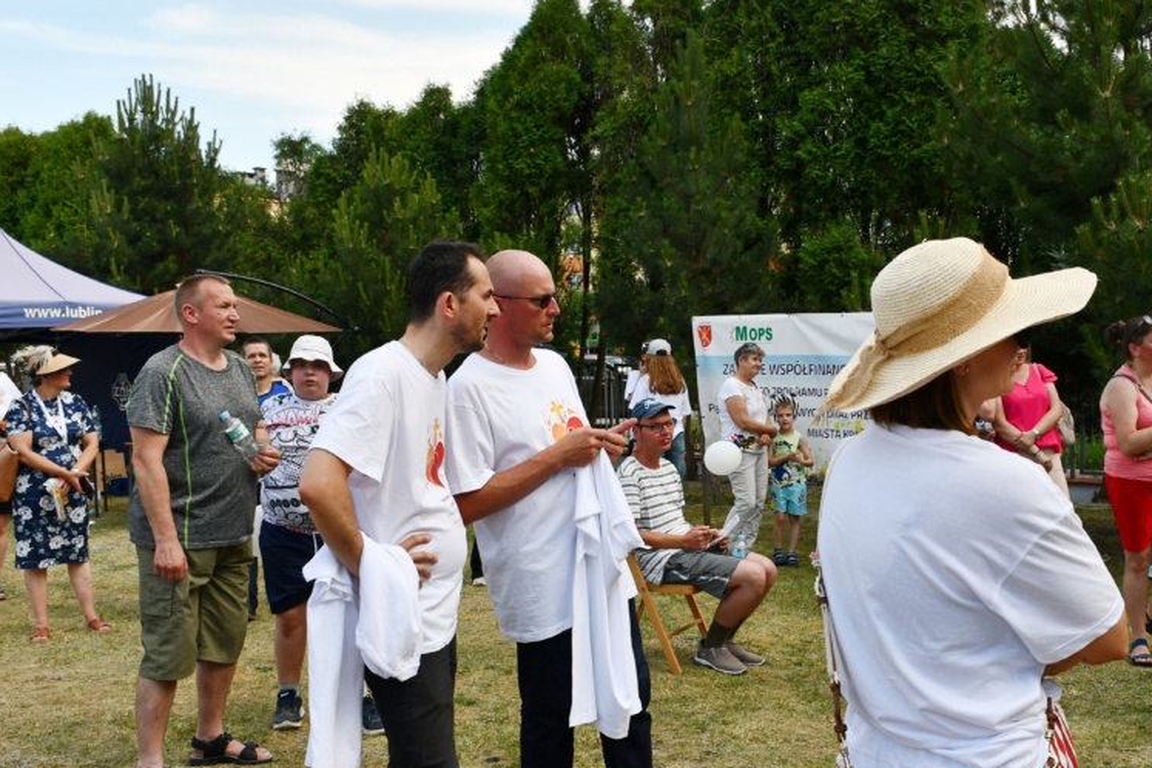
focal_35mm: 37
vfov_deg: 35.9
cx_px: 711
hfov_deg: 51.4
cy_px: 425
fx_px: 1184
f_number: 8
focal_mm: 18
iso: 160
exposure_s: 1/250
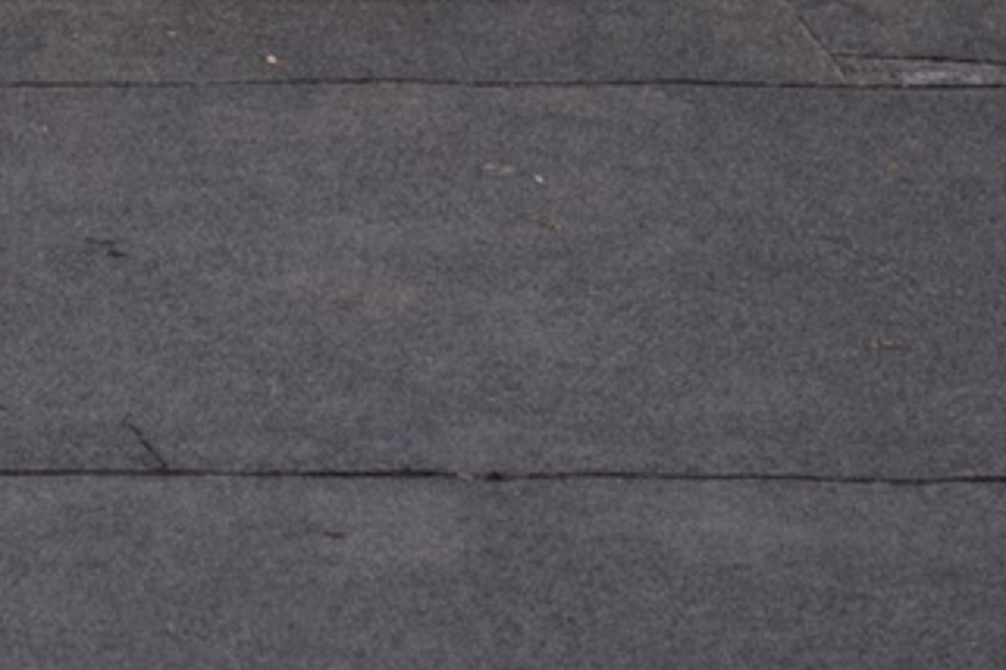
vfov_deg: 3.3
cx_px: -834
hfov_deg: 5.1
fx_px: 11149
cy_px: -1786
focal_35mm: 399
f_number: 2.8
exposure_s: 1/200
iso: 250
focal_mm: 50
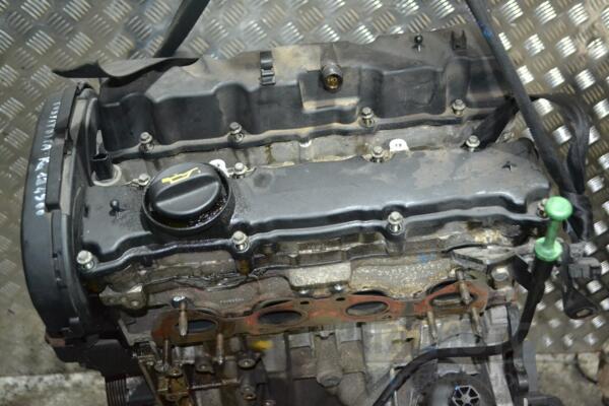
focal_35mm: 44
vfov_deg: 30.8
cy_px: 203
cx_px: 304
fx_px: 736
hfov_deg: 45.0
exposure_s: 1/60
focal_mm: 29
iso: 2800
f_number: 4.5
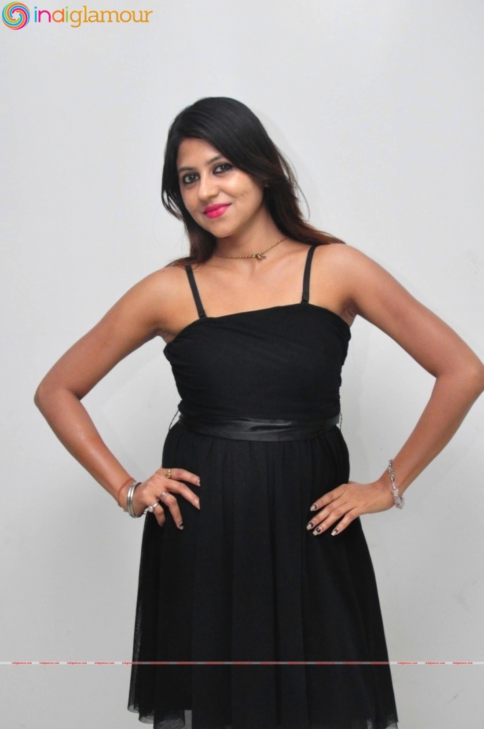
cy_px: 364
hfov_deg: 22.6
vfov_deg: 33.4
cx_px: 242
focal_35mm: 60
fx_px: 1213
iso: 3200
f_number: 6.3
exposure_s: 1/125
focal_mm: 40
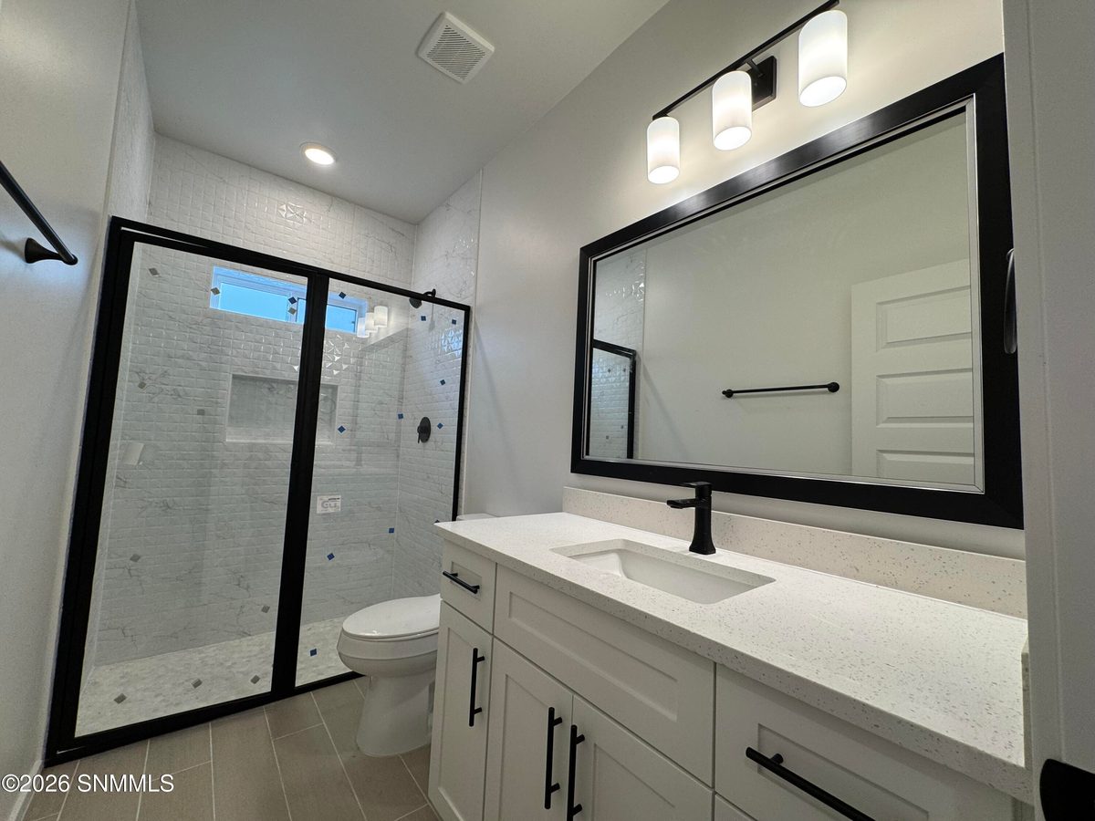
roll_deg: -2.7
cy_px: 410
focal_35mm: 14
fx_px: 443
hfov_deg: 102.1
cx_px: 548
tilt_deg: +2.7
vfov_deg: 85.7
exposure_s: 1/120
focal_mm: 2.22
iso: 125
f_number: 2.2
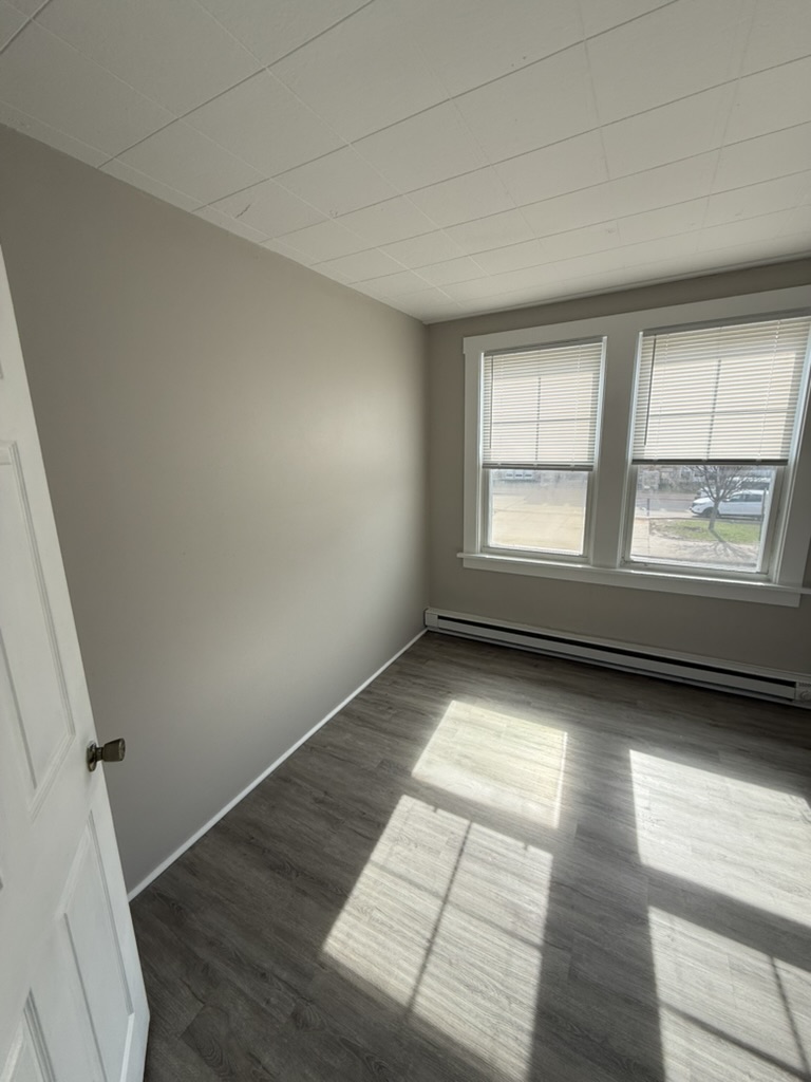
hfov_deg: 85.7
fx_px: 437
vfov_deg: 102.1
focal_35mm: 14
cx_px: 406
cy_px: 541
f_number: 2.2
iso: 50
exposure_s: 1/346
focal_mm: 2.22
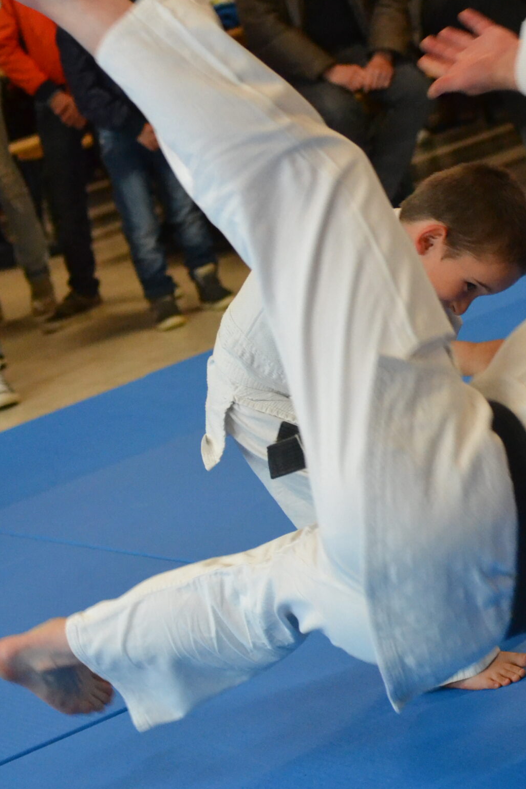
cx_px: 396
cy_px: 371
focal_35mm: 125
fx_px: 2739
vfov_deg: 16.4
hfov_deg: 10.9
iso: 3200
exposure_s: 1/320
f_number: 2.8
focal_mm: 50
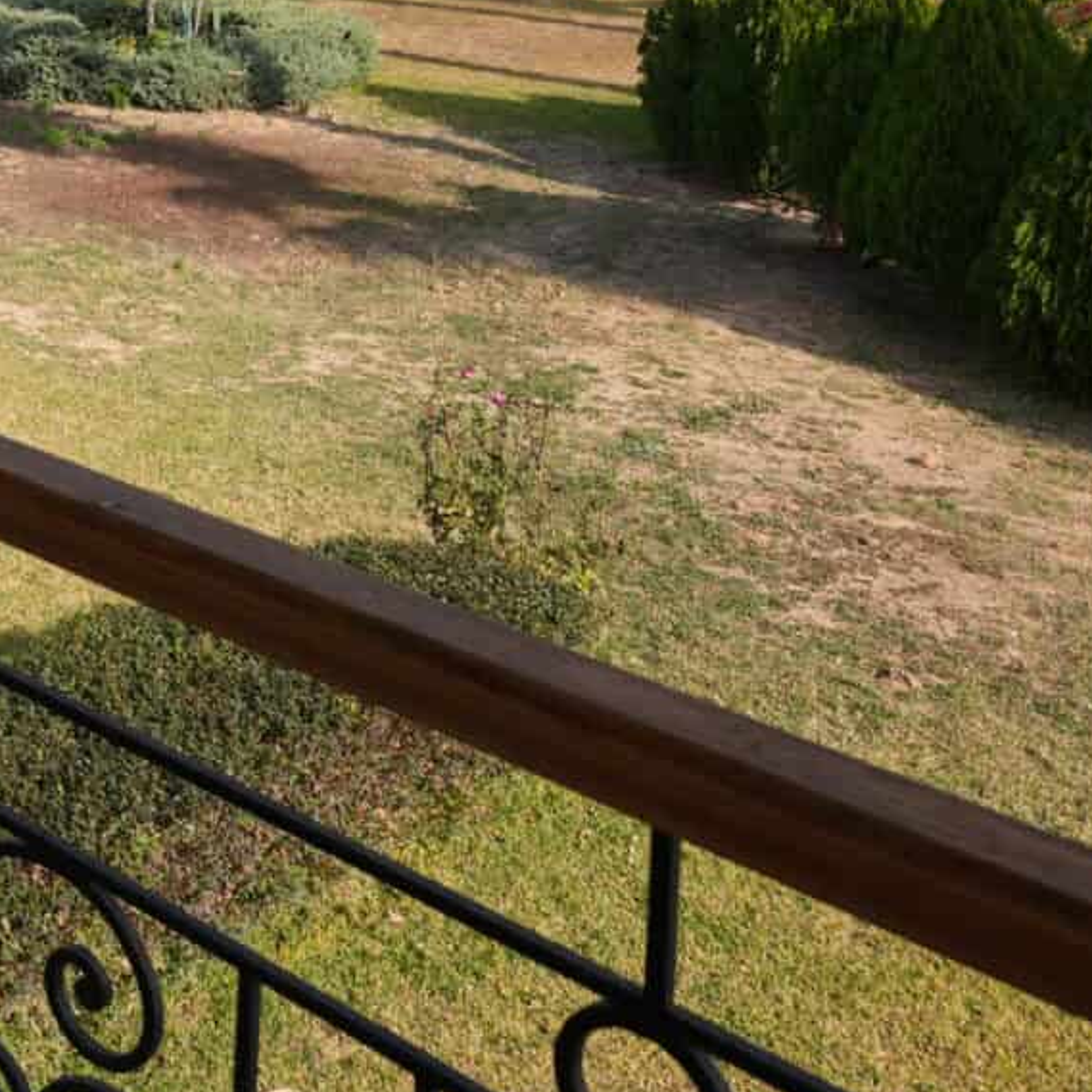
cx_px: -386
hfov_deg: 26.8
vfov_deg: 29.9
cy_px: -64
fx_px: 1856
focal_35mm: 52
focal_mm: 17
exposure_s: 1/320
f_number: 5.6
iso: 100
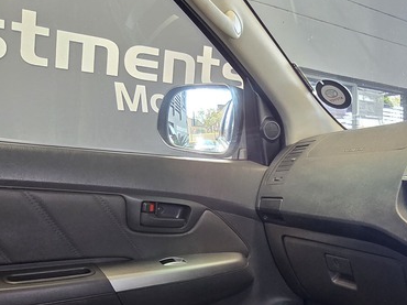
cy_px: 284
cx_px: 383
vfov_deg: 36.7
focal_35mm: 36
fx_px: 423
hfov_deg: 45.4
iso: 200
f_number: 2.2
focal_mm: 2.2
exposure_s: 1/50
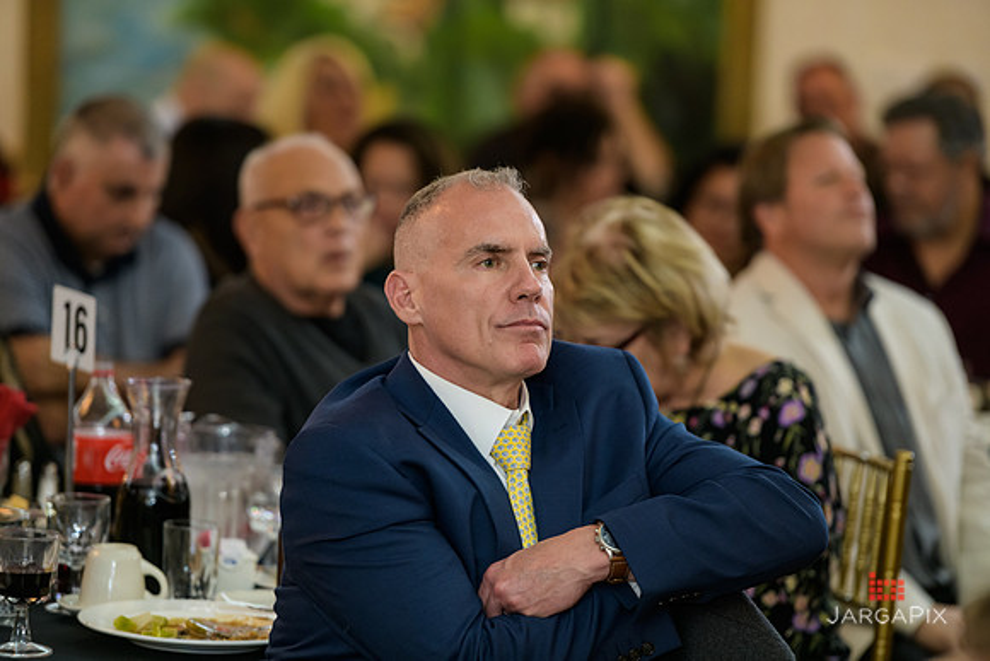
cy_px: 330
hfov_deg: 11.1
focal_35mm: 185
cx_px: 495
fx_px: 5088
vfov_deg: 7.4
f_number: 3.2
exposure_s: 1/125
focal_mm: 185
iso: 1600
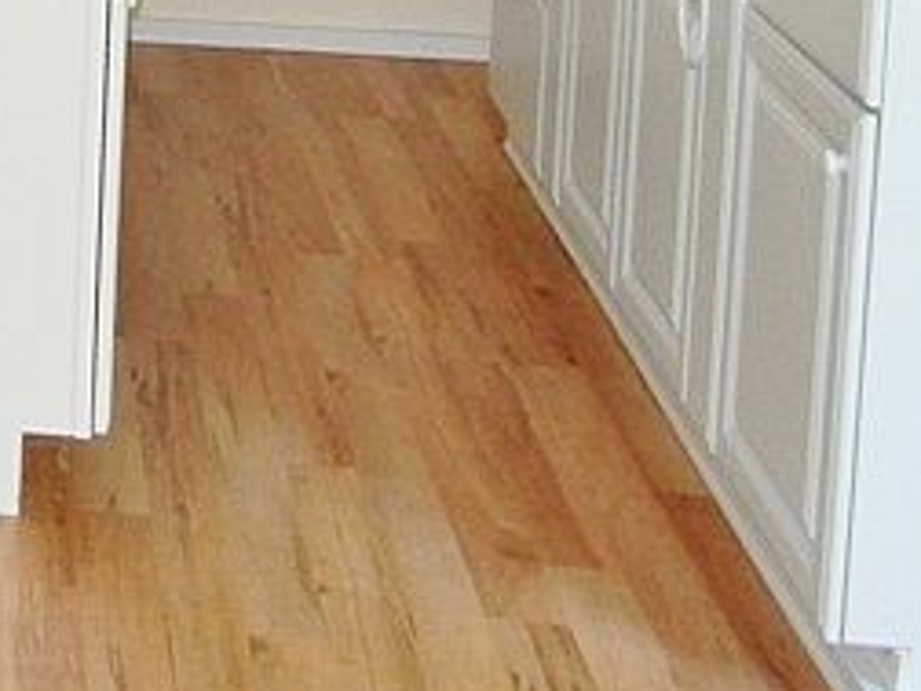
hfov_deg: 16.6
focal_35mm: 107
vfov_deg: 13.2
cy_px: -305
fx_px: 2847
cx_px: -482
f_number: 3.5
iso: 200
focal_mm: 5.4
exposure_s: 1/30
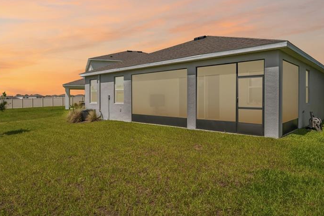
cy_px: 99
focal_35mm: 24
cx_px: 147
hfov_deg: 73.6
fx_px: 216
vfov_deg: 53.0
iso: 400
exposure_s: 1/1600
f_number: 8
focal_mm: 16
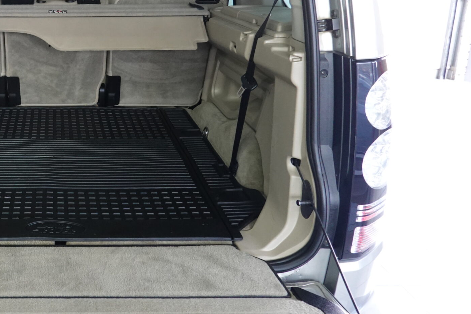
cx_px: 40
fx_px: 576
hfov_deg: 40.8
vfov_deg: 30.1
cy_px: 81
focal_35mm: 44
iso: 1000
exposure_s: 1/40
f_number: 2.8
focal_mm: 9
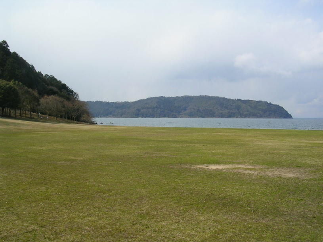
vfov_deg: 37.7
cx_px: 162
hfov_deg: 49.0
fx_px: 355
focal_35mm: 38
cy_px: 121
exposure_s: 1/303
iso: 50
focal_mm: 5.8
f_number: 5.6
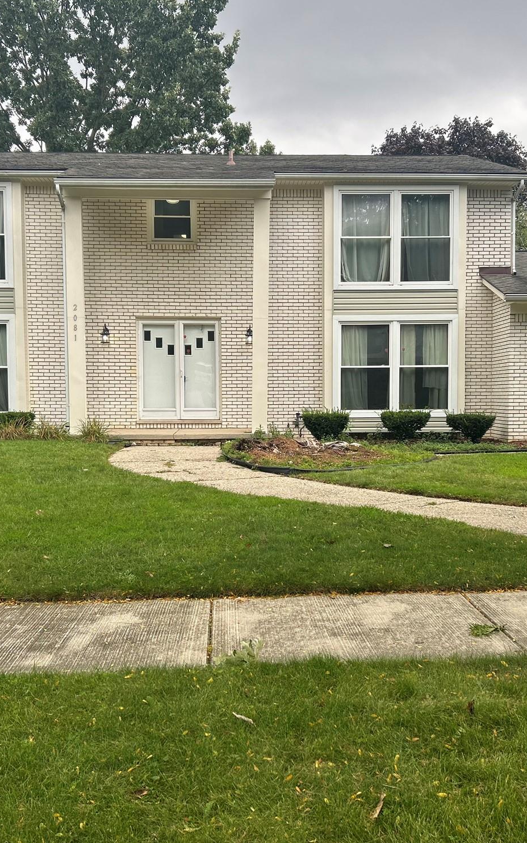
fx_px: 873
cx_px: 277
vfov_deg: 51.5
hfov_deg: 33.6
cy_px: 426
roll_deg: +0.6
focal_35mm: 38
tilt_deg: -2.6
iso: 50
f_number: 1.5
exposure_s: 1/628
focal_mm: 5.7
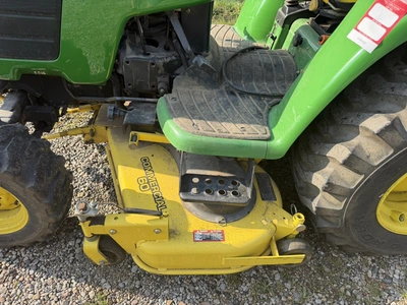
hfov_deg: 71.6
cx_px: 204
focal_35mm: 24
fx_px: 282
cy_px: 152
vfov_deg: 56.8
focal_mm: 6.76
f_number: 1.78
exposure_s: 1/1211
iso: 80
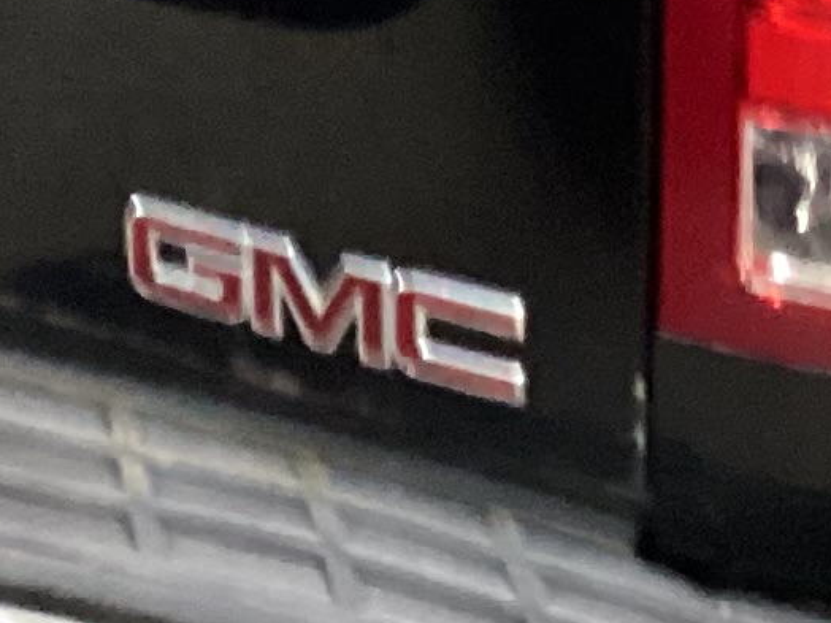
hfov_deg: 10.2
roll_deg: -0.2
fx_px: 4633
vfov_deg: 7.4
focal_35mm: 193
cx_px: 279
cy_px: -696
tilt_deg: -16.0
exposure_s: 1/25
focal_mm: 3.3
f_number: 2.4
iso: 400
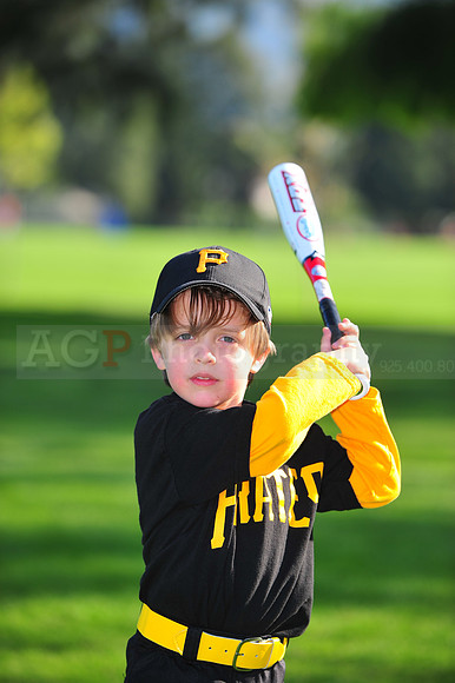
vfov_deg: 15.2
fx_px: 2562
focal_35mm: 135
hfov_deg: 10.1
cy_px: 342
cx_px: 228
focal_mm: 135
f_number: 4
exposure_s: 1/800
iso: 200
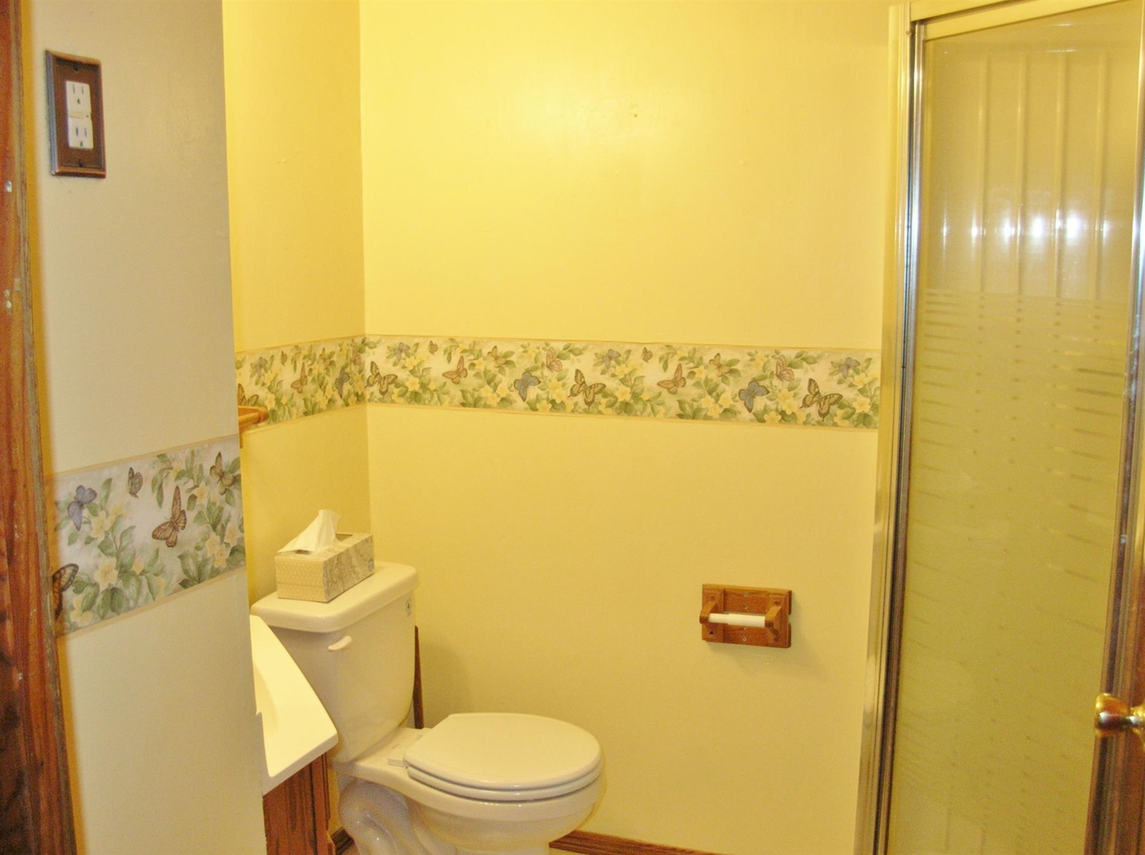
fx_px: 1189
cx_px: 572
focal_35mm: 36
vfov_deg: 39.5
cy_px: 428
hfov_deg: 51.4
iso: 110
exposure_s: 1/27.6
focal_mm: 6
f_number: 2.7
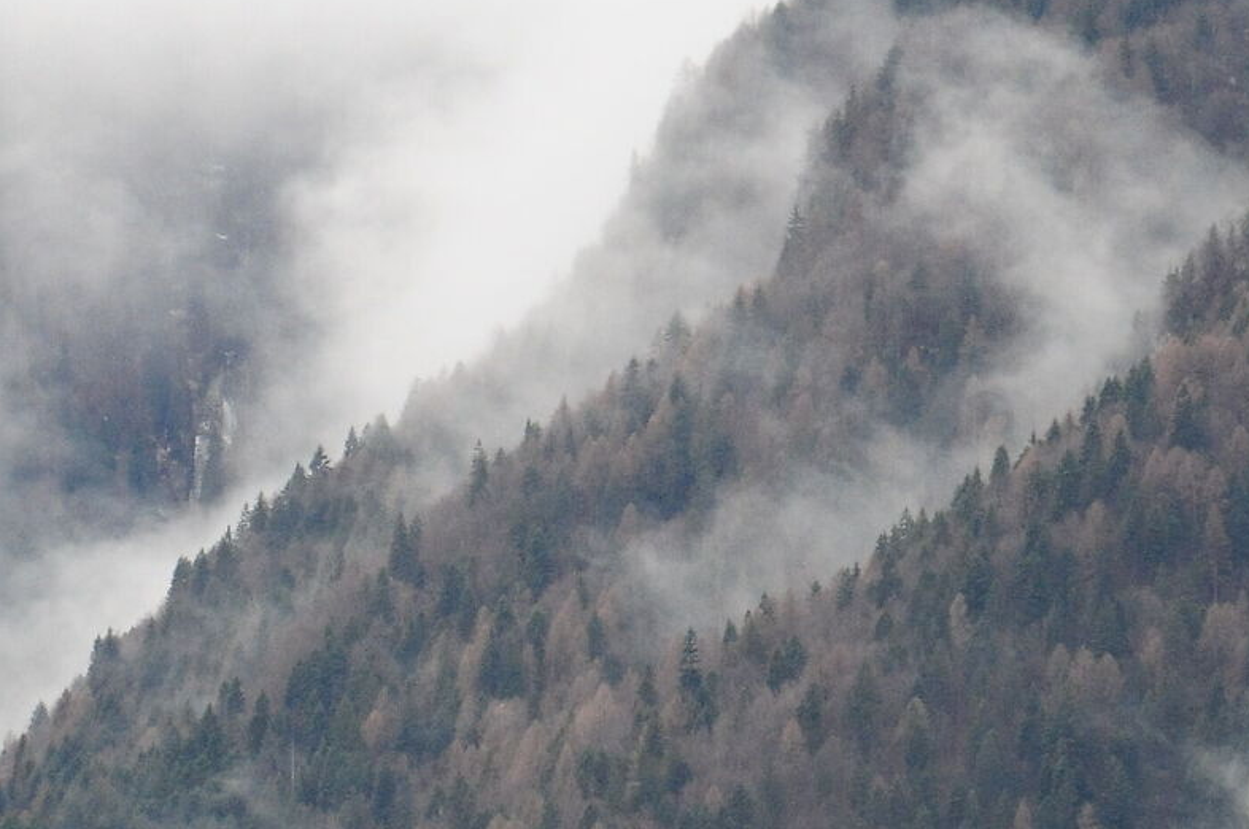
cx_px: 990
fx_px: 15870
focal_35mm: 458
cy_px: 443
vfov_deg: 3.0
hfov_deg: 4.5
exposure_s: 1/500
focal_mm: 100
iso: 800
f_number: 11
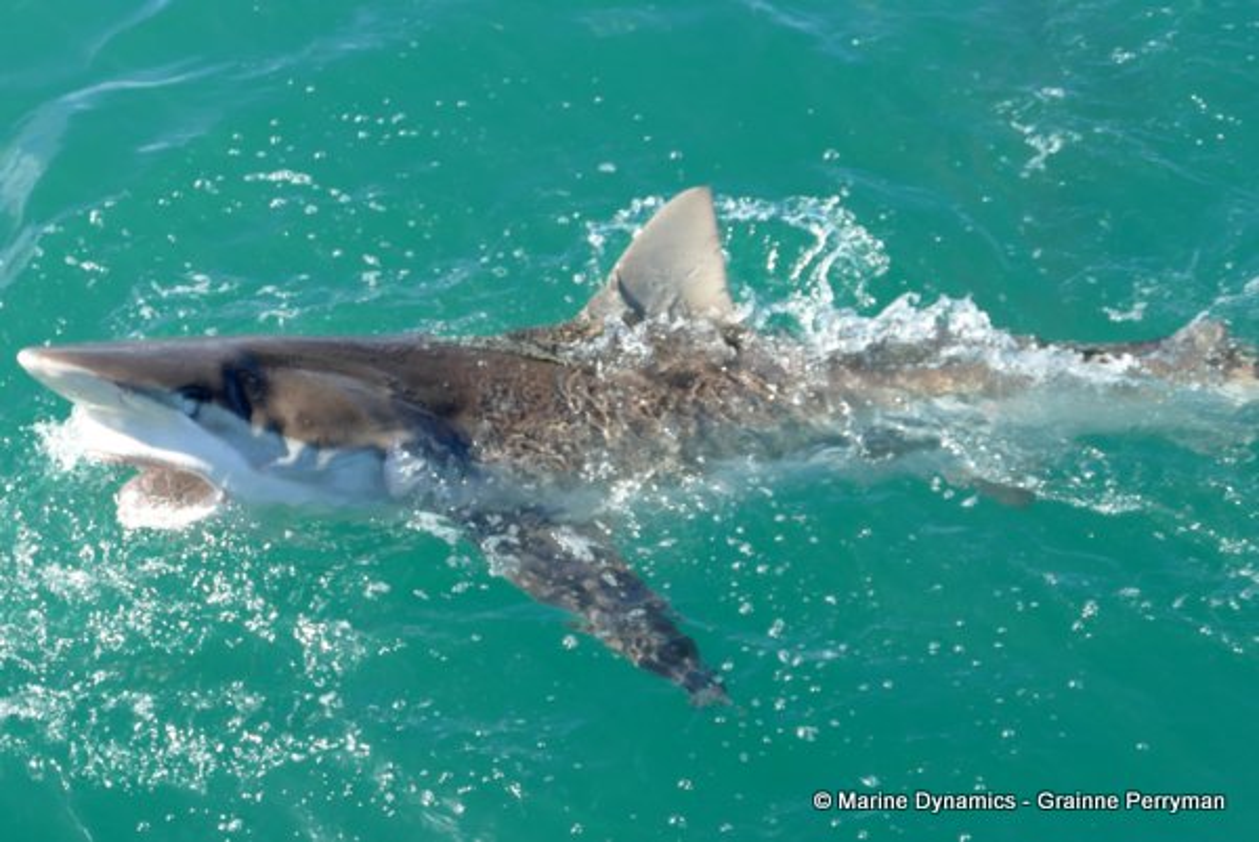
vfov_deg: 29.9
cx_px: 630
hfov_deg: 43.6
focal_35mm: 45
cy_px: 421
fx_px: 1575
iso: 125
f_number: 3.2
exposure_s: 1/640
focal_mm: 16.49
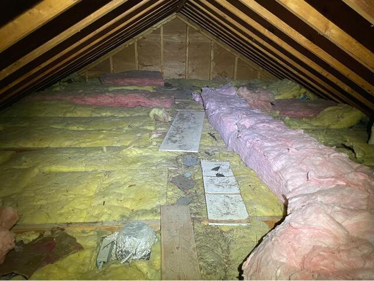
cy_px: 140
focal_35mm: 26
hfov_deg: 67.3
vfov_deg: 53.1
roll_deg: -1.3
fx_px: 281
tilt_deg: -20.0
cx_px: 187
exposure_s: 1/40
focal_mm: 4.2
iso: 500
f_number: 1.6
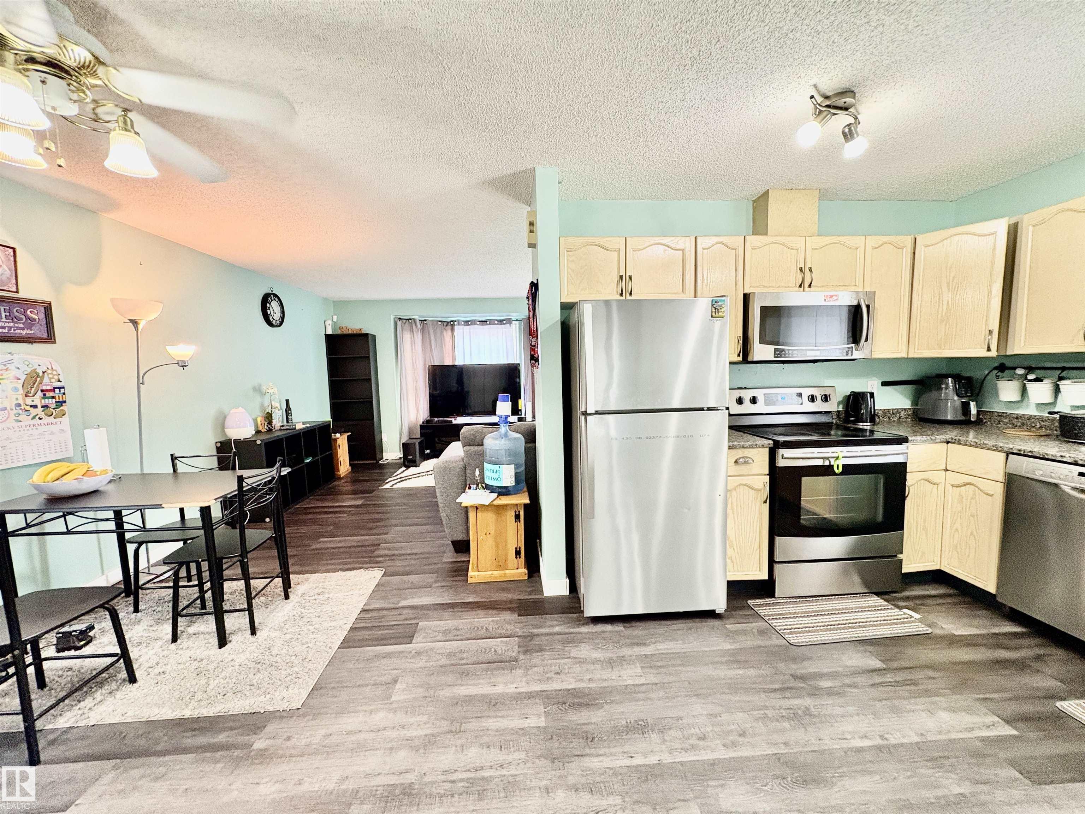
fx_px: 439
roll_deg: +2.1
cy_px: 407
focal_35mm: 14
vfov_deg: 85.7
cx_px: 542
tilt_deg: -4.5
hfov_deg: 102.1
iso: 320
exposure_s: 1/60
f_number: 2.2
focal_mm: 2.22
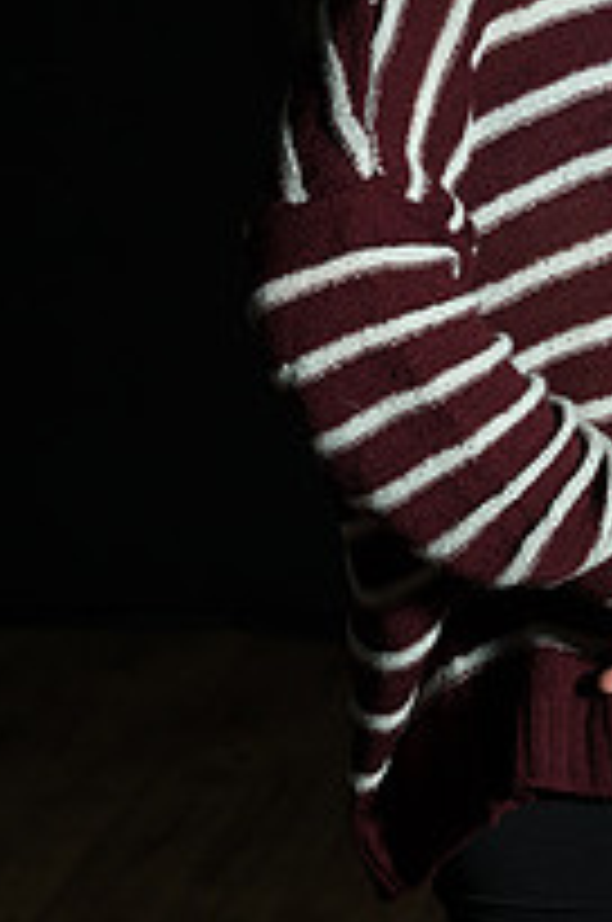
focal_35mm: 114
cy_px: 171
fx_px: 2917
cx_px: 565
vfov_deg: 17.8
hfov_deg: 11.9
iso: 200
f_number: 8
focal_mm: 52
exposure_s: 1/250
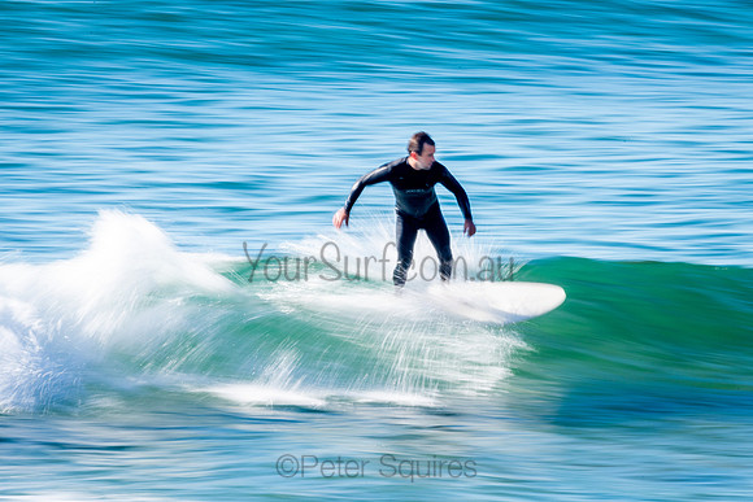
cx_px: 385
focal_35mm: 599
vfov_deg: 2.3
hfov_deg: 3.4
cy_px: 245
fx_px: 12522
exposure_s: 1/15
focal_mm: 500
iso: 64
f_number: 32
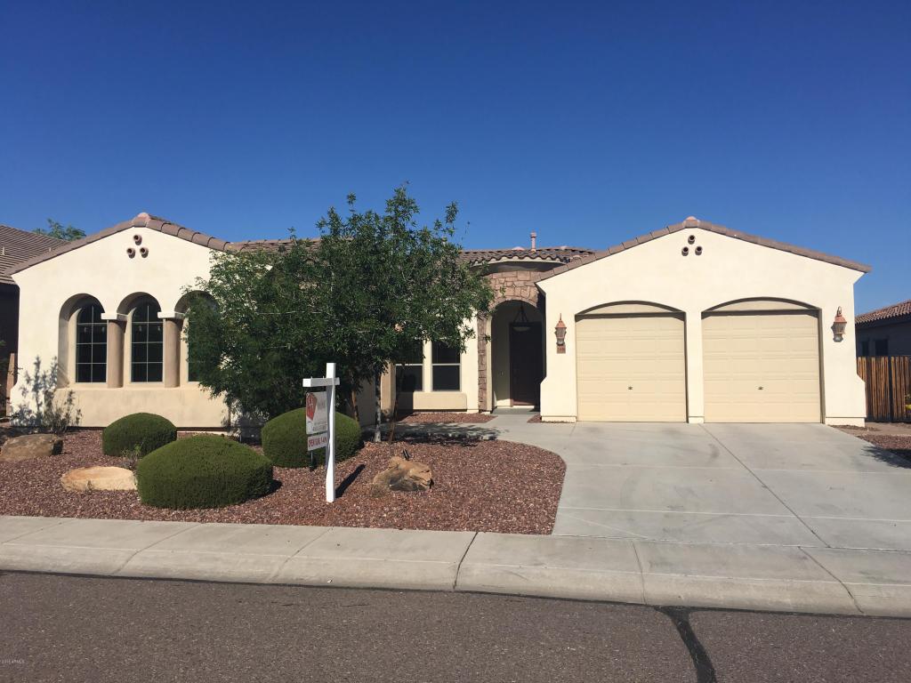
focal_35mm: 29
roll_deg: -0.5
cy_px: 342
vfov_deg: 48.2
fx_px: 763
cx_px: 456
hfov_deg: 61.7
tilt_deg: +3.7
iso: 25
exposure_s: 1/3663
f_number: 2.2
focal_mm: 4.15
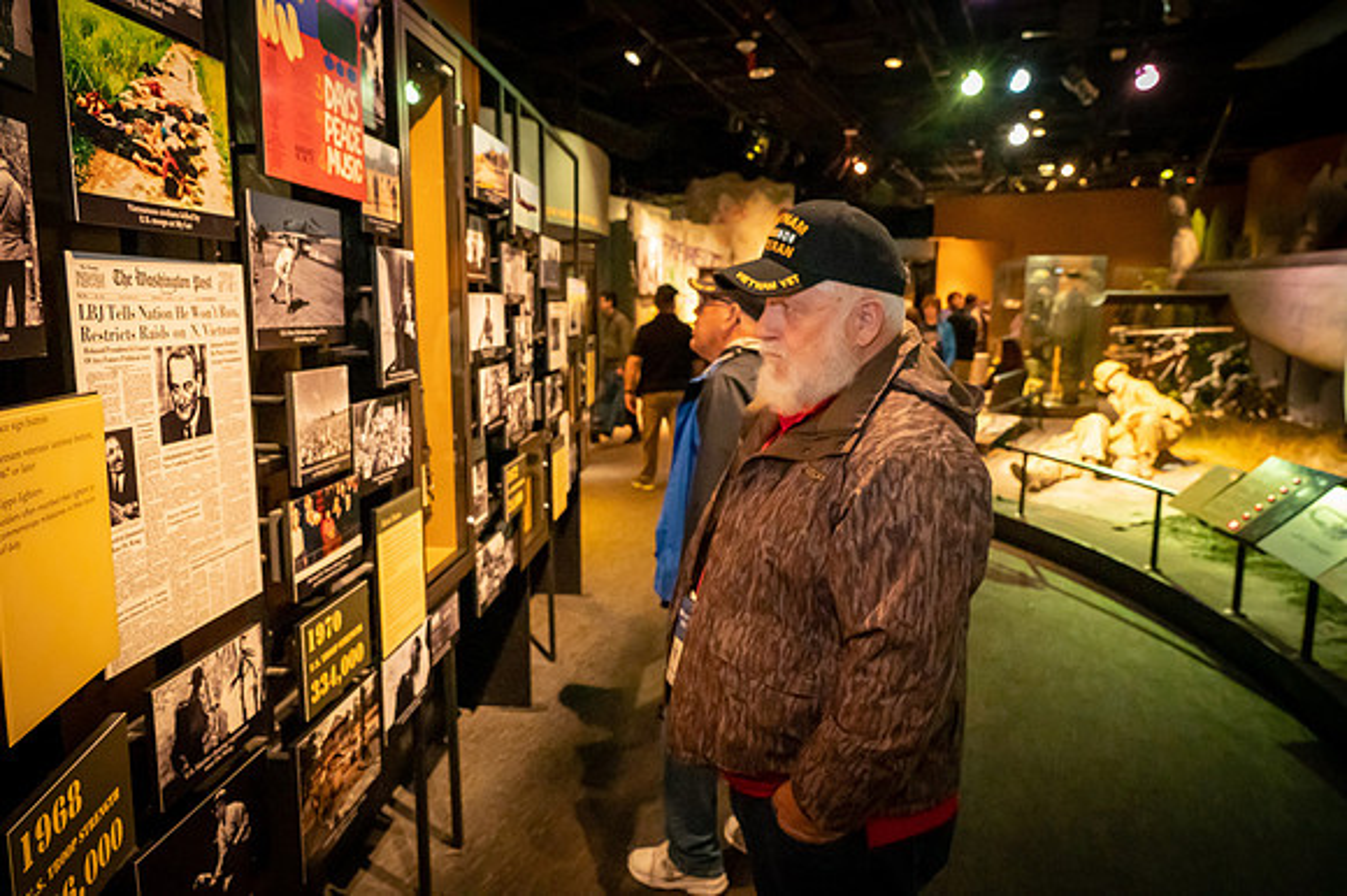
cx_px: 674
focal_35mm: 24
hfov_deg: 73.8
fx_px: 897
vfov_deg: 53.1
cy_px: 448
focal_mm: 24
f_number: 5.6
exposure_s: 1/50
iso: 11400
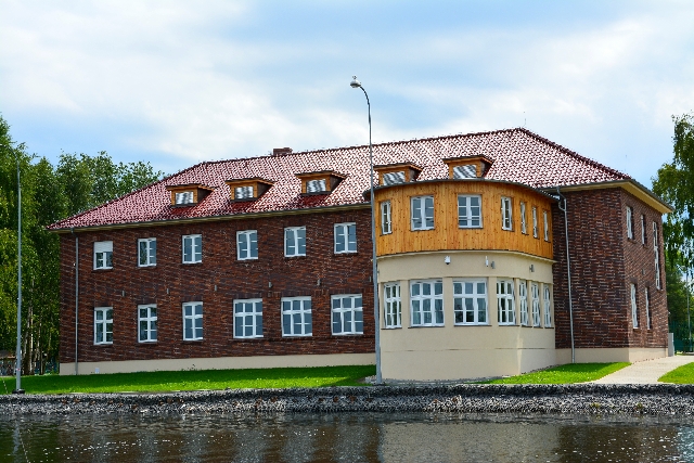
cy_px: 232
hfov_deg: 33.4
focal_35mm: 60
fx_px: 1157
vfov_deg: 22.6
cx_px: 347
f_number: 11
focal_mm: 40
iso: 200
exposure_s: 1/350
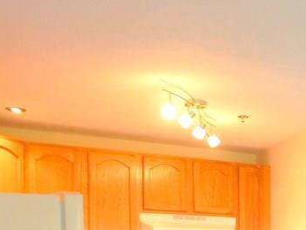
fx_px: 602
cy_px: 295
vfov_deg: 19.9
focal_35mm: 68
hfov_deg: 25.6
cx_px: 365
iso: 140
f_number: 3
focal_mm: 4
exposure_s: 1/30
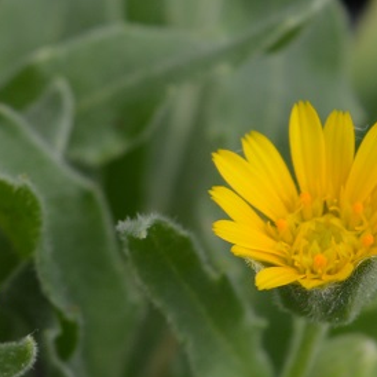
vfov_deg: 6.3
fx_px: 3450
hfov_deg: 6.2
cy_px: 197
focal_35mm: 280
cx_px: 28
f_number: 8
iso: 140
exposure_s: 1/125
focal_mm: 50
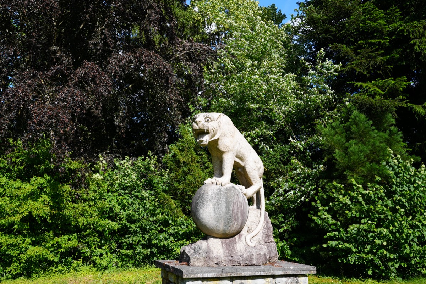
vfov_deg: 41.1
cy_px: 142
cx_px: 213
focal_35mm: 32
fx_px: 379
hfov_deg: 58.7
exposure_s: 1/125
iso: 80
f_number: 8
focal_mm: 32
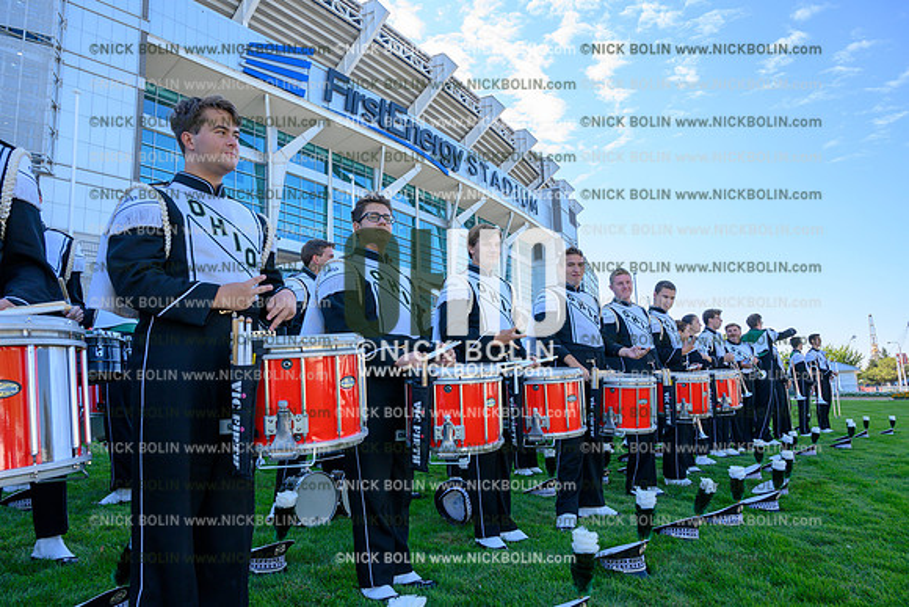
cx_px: 454
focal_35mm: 24
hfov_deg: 73.7
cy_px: 304
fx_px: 606
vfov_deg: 53.2
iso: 800
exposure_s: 1/640
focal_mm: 24
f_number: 8
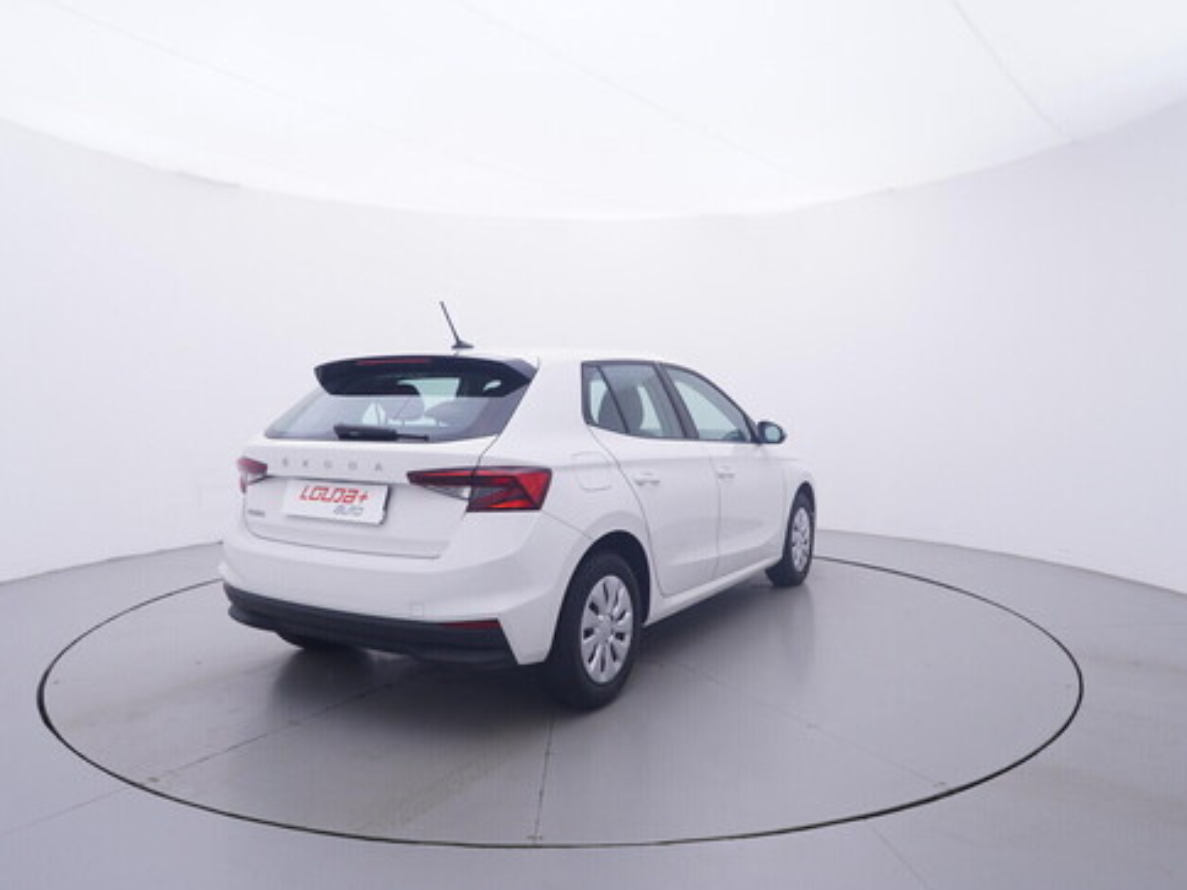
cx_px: 587
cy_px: 447
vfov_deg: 55.7
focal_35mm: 25
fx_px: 842
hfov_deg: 70.4
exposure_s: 1/80
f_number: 5
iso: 200
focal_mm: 15
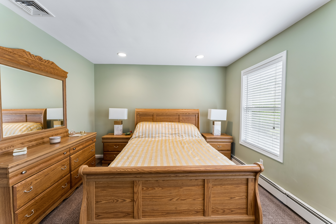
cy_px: 112
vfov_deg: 81.2
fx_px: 131
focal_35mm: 14
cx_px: 168
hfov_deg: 104.3
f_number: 13
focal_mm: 14
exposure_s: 1/6
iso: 400
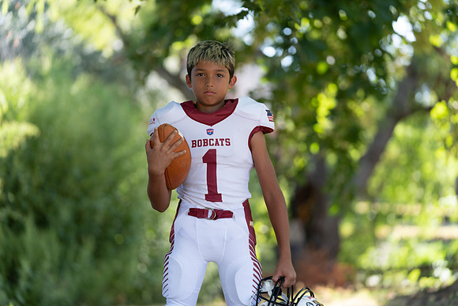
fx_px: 1603
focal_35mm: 126
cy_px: 153
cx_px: 229
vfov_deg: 10.9
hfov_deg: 16.3
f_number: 2.8
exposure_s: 1/320
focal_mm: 126
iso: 200
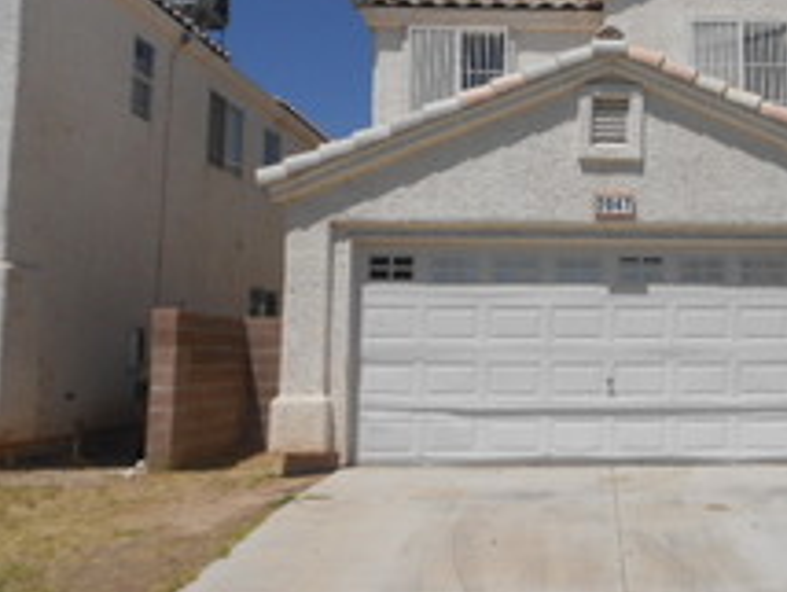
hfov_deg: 42.7
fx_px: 956
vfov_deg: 34.3
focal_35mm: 42
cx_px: 633
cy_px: 246
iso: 80
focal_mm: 4.6
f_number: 8
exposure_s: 1/400
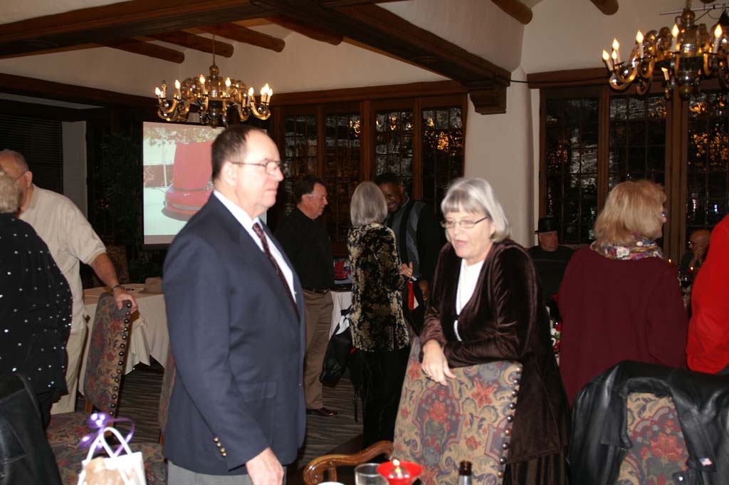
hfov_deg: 53.2
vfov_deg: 36.8
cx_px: 364
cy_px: 242
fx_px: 728
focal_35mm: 36
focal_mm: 24
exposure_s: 1/60
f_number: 3.5
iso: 200
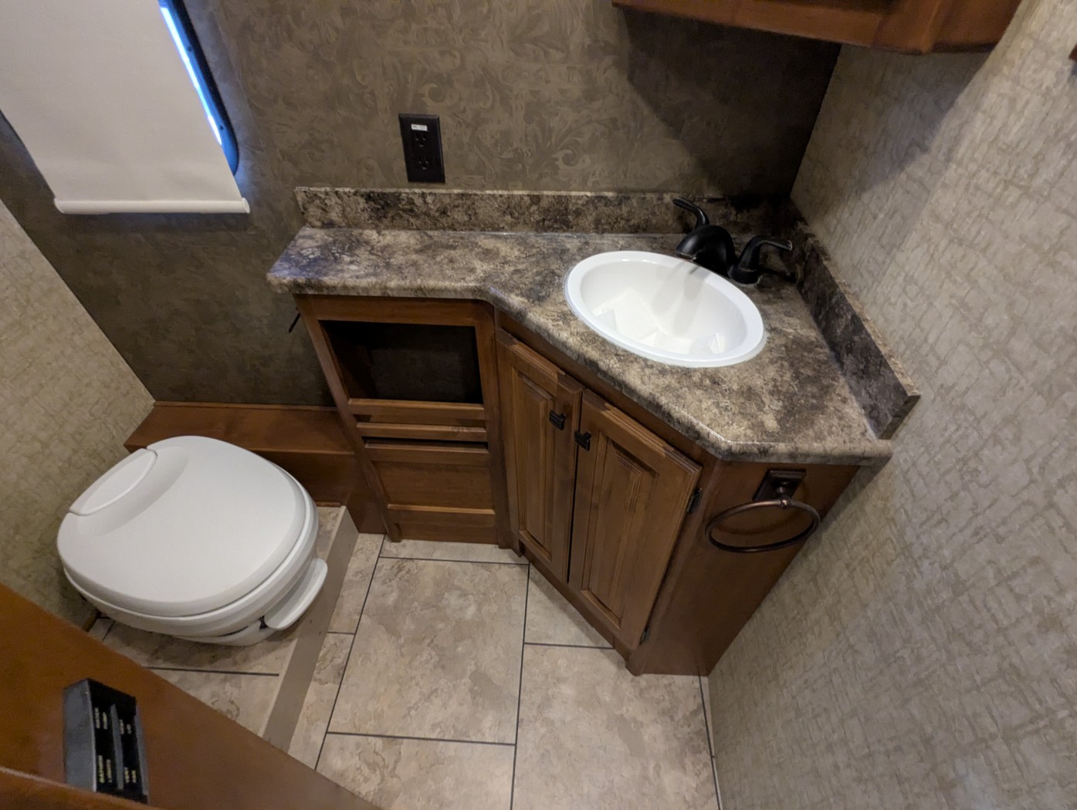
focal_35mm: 16
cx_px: 538
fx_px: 498
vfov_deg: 78.2
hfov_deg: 94.4
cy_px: 405
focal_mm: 2.35
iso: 451
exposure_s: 1/28
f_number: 2.2
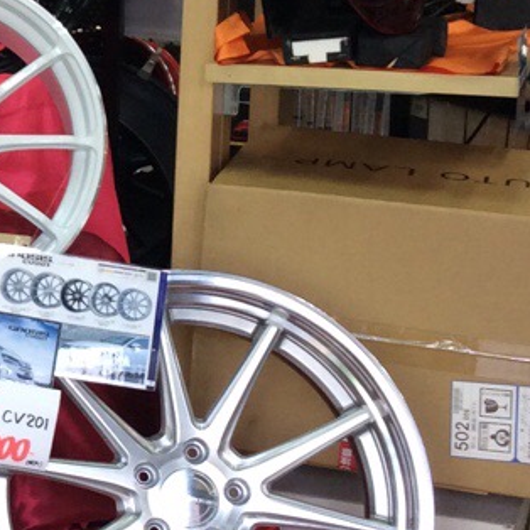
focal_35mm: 115
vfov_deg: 15.1
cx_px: -270
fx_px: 1992
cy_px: 138
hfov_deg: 14.2
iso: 40
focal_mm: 3.3
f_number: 2.4
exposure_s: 1/24
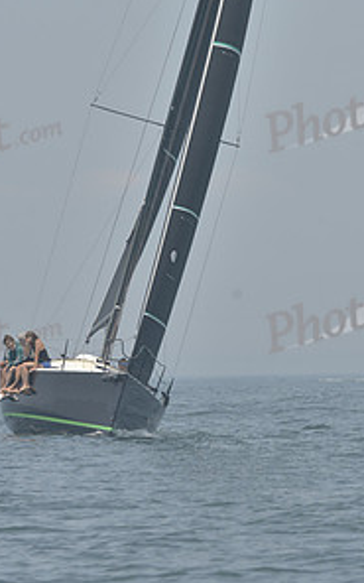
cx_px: 164
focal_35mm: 399
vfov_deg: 5.3
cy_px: 28
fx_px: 6333
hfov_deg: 3.3
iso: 280
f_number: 9
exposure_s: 1/1000
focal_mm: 200
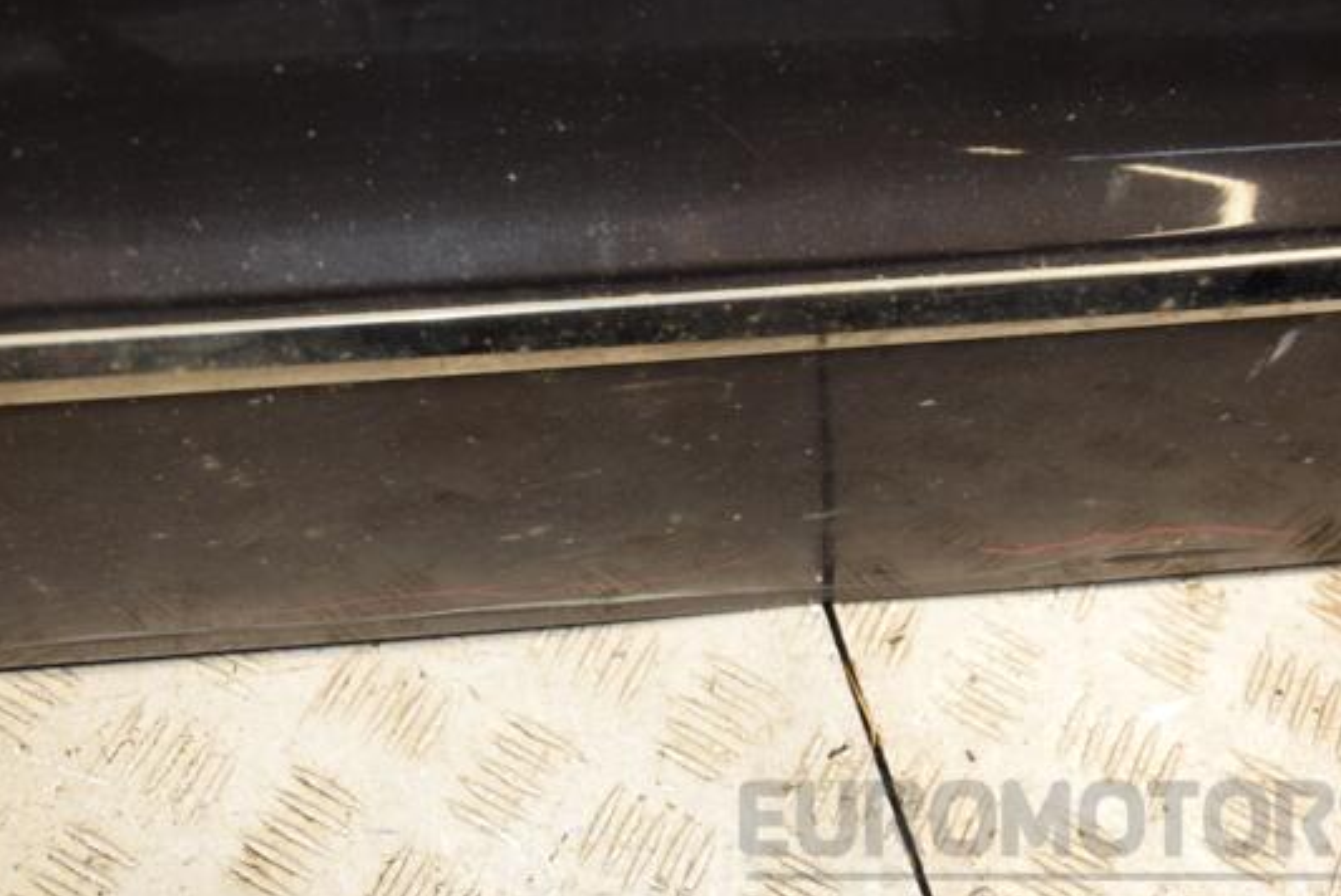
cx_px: 692
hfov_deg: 36.8
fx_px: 2013
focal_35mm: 54
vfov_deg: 25.1
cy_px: 483
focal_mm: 32
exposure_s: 1/200
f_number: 5.6
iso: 800
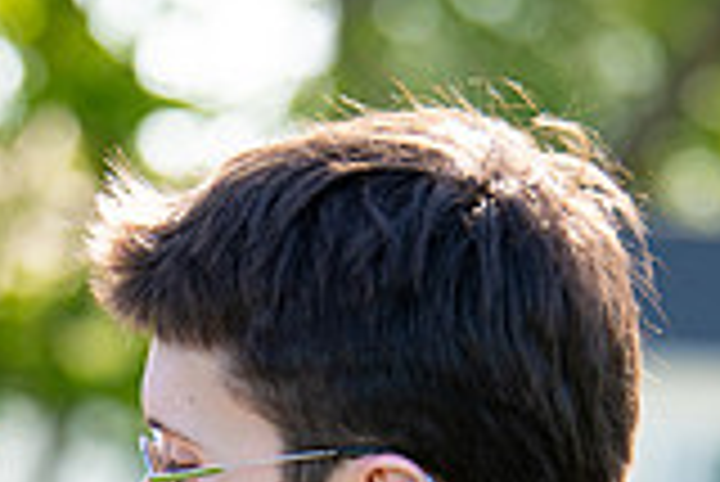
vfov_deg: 4.4
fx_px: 6185
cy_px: 969
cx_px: 158
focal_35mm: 309
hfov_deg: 6.7
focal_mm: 110
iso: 250
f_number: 3.5
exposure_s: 1/400
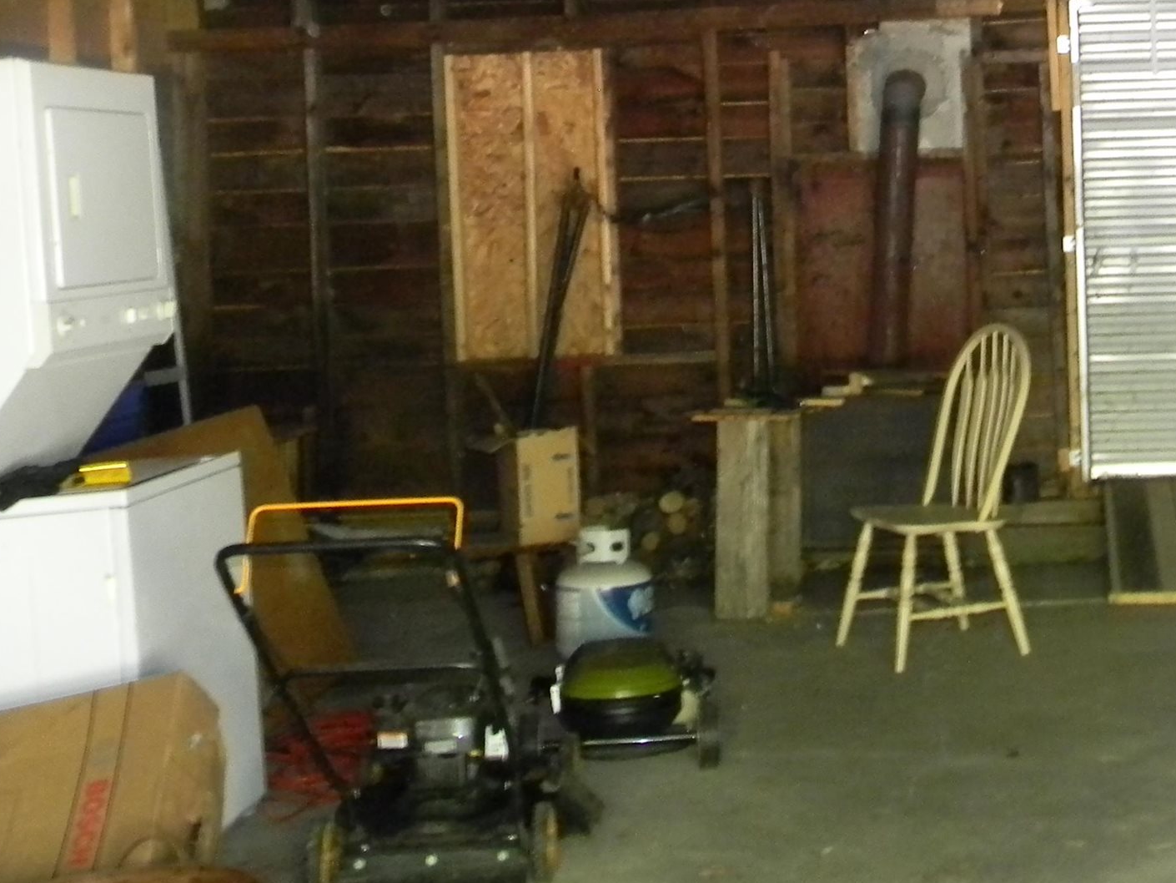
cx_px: 1042
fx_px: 2073
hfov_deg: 30.4
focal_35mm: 61
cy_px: 92
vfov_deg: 23.4
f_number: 3.5
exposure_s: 1/8
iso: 400
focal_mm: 5
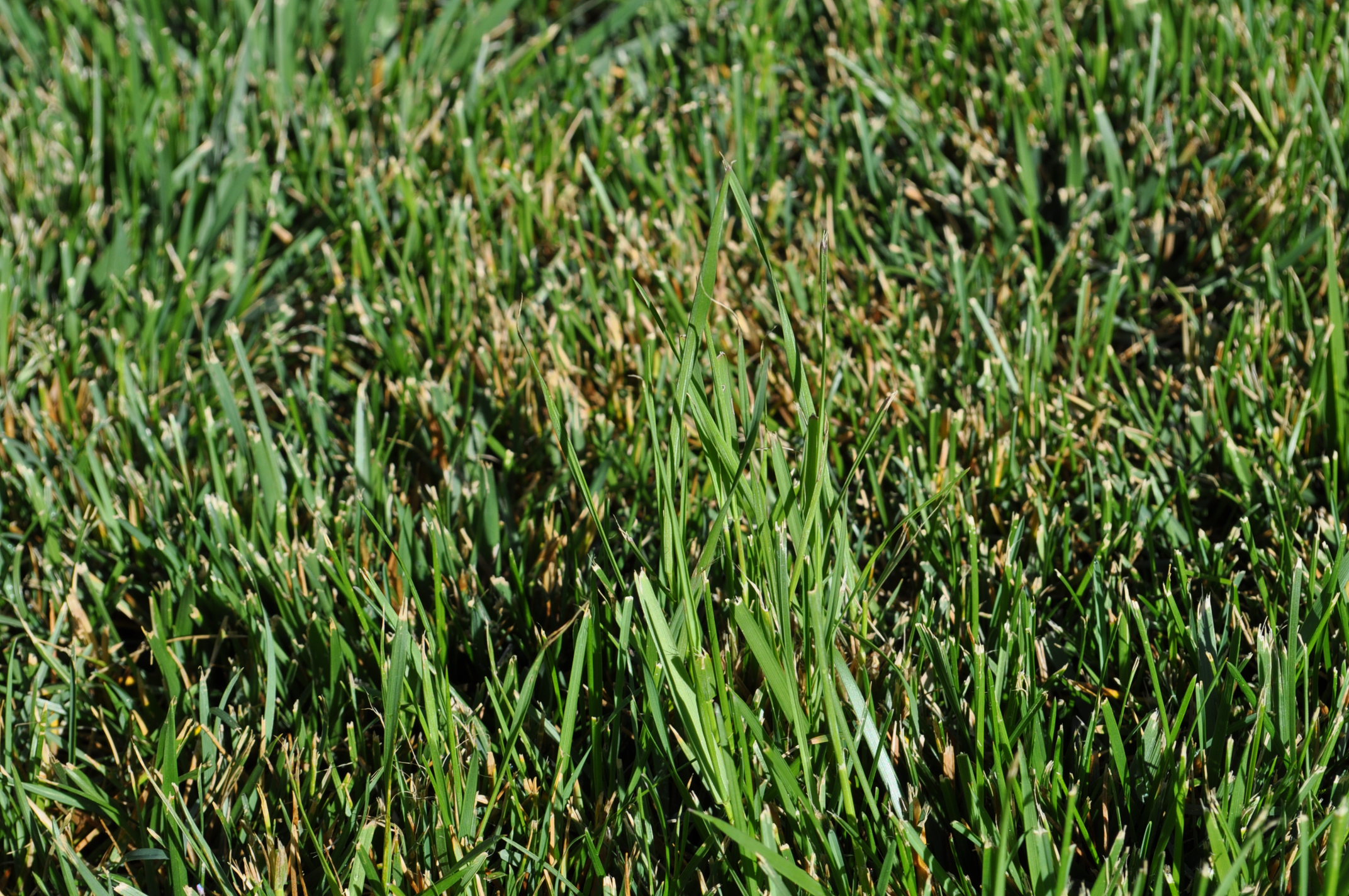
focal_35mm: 82
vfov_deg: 16.5
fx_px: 3088
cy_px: 448
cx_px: 674
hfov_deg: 24.6
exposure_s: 1/320
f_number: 9
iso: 200
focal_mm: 55
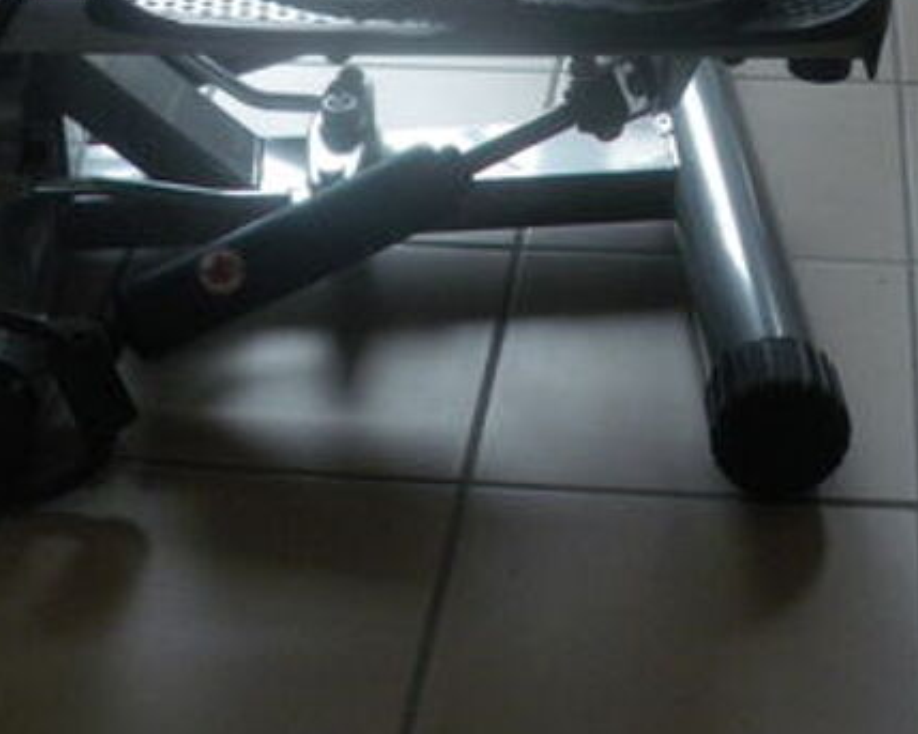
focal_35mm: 82
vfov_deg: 18.4
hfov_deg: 23.3
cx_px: 374
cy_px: 88
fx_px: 2227
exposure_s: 1/50
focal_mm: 6.3
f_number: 3.5
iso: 400
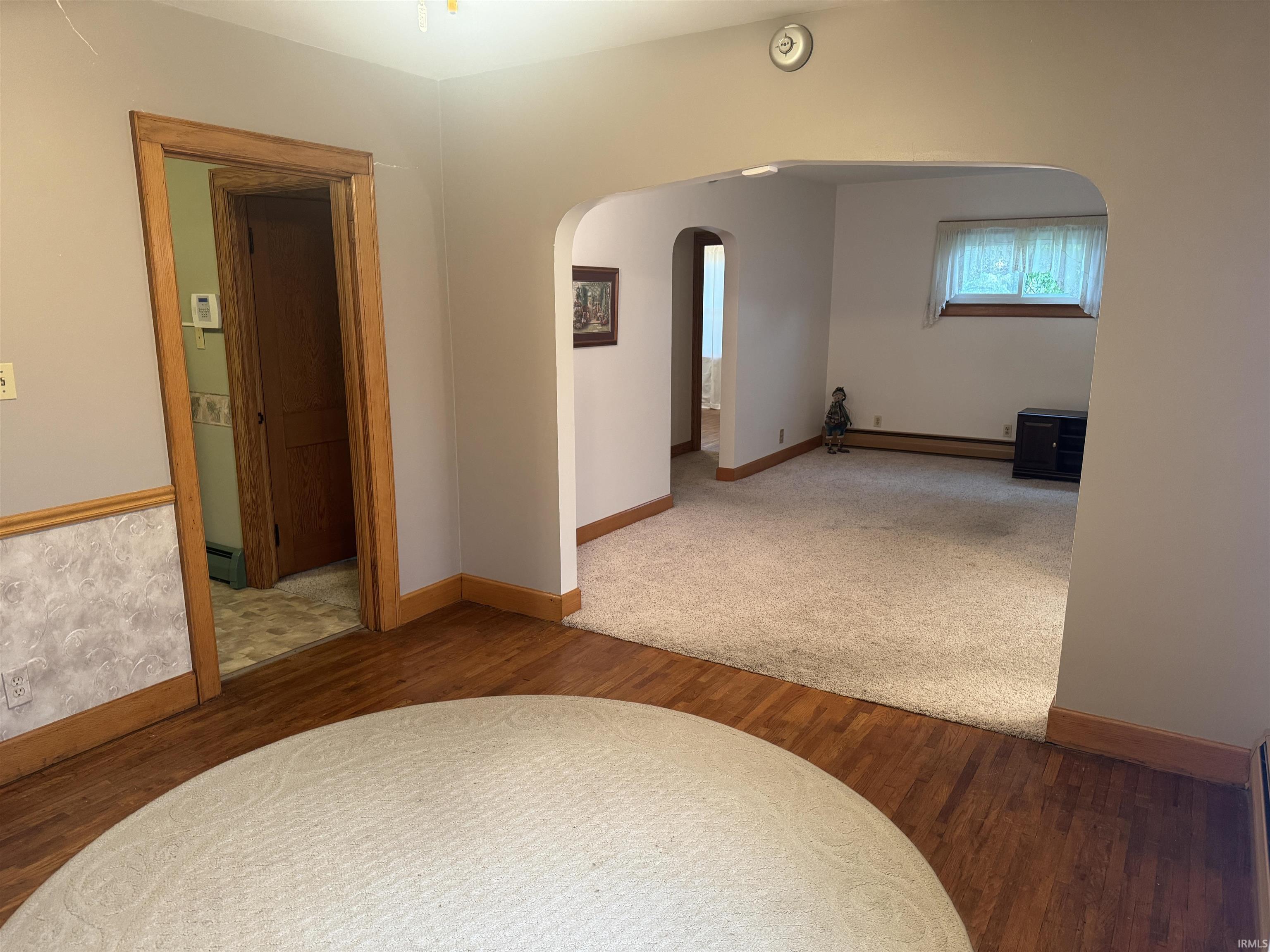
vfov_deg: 56.8
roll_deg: +0.3
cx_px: 635
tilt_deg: -13.3
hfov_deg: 71.6
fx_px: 881
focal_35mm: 24
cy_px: 476
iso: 400
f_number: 1.78
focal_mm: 6.76
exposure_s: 1/60
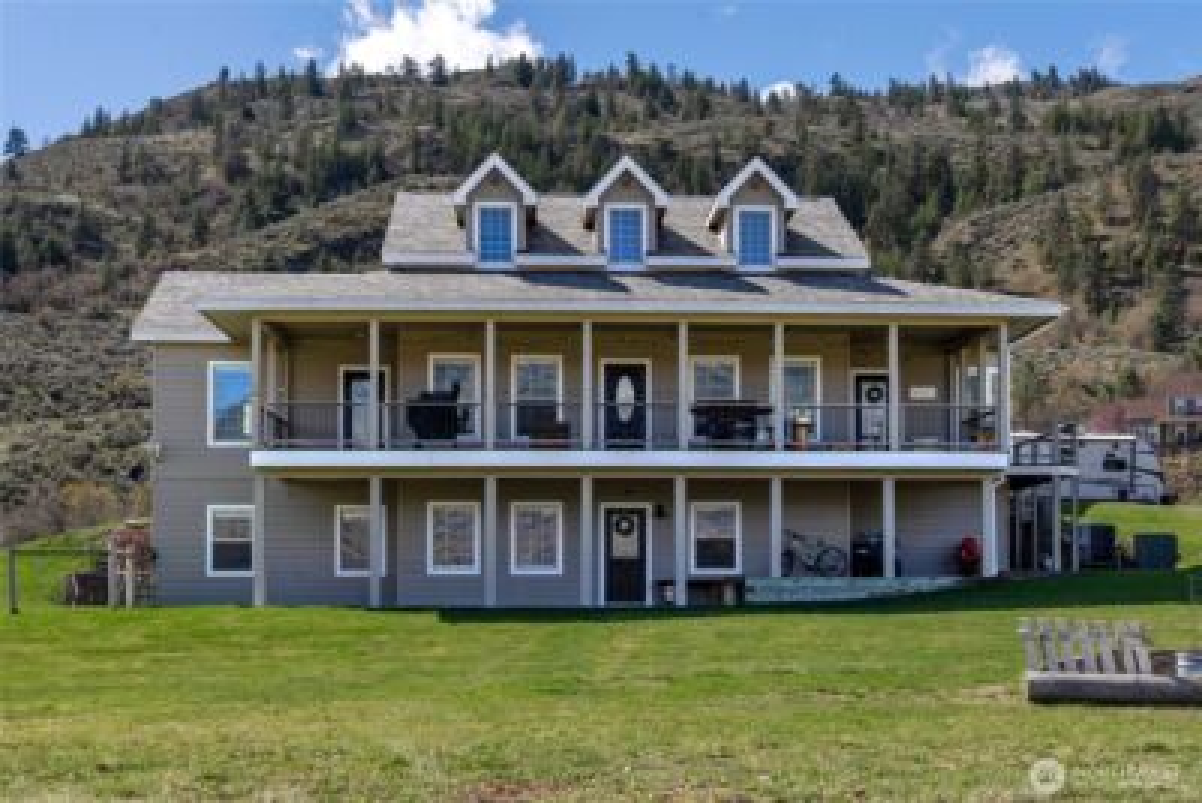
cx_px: 601
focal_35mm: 52
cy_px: 402
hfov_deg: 37.8
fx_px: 1753
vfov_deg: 25.8
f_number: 11
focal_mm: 52.5
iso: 50
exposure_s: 1/3200
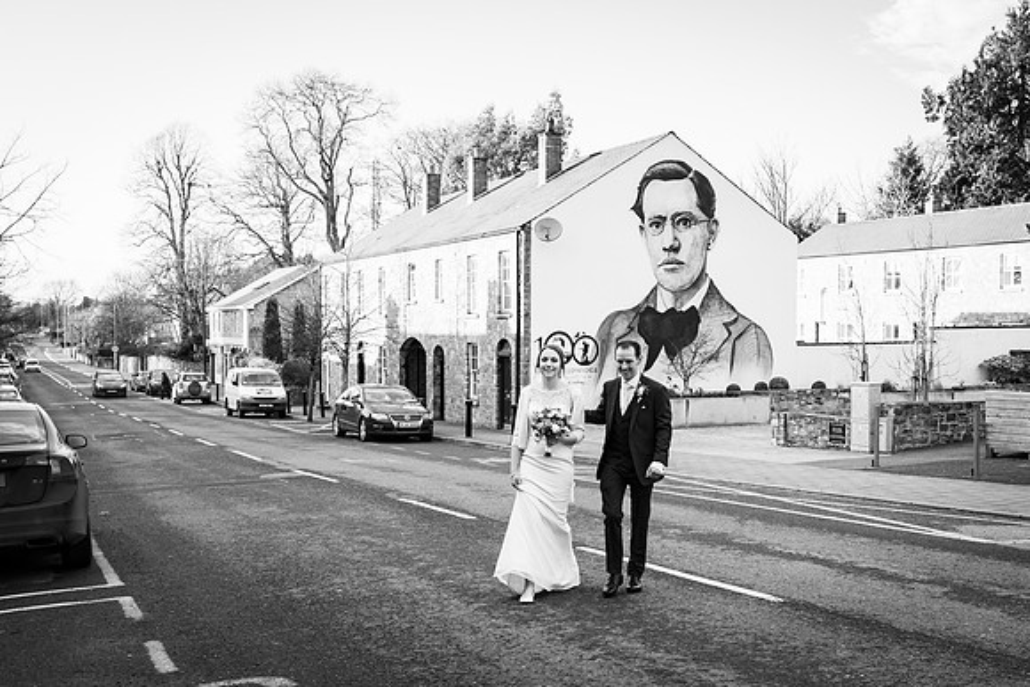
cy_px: 381
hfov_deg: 47.0
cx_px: 600
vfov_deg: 32.4
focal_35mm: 41
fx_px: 1180
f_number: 4.5
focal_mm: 16
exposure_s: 1/250
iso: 200
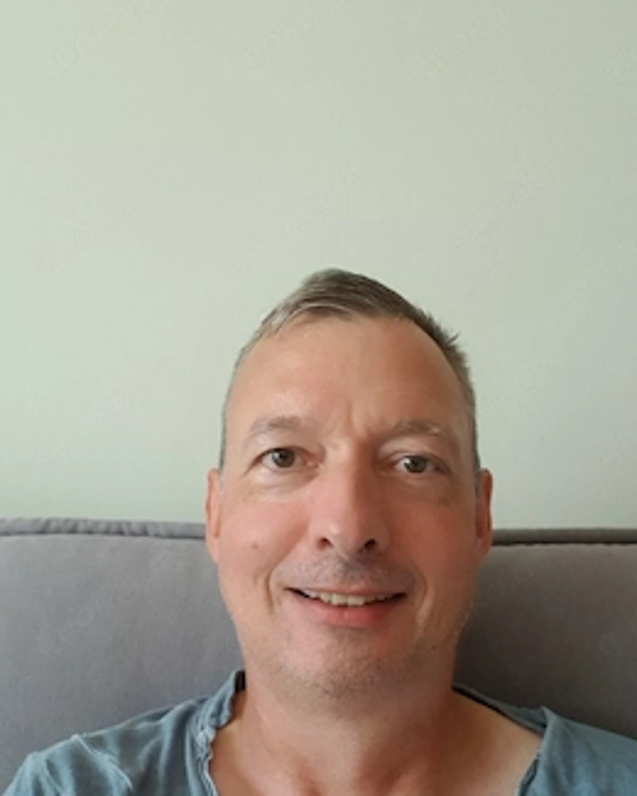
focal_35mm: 30
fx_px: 707
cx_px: 345
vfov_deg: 58.7
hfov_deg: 48.5
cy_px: 436
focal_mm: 2.95
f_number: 1.7
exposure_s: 1/50
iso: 50
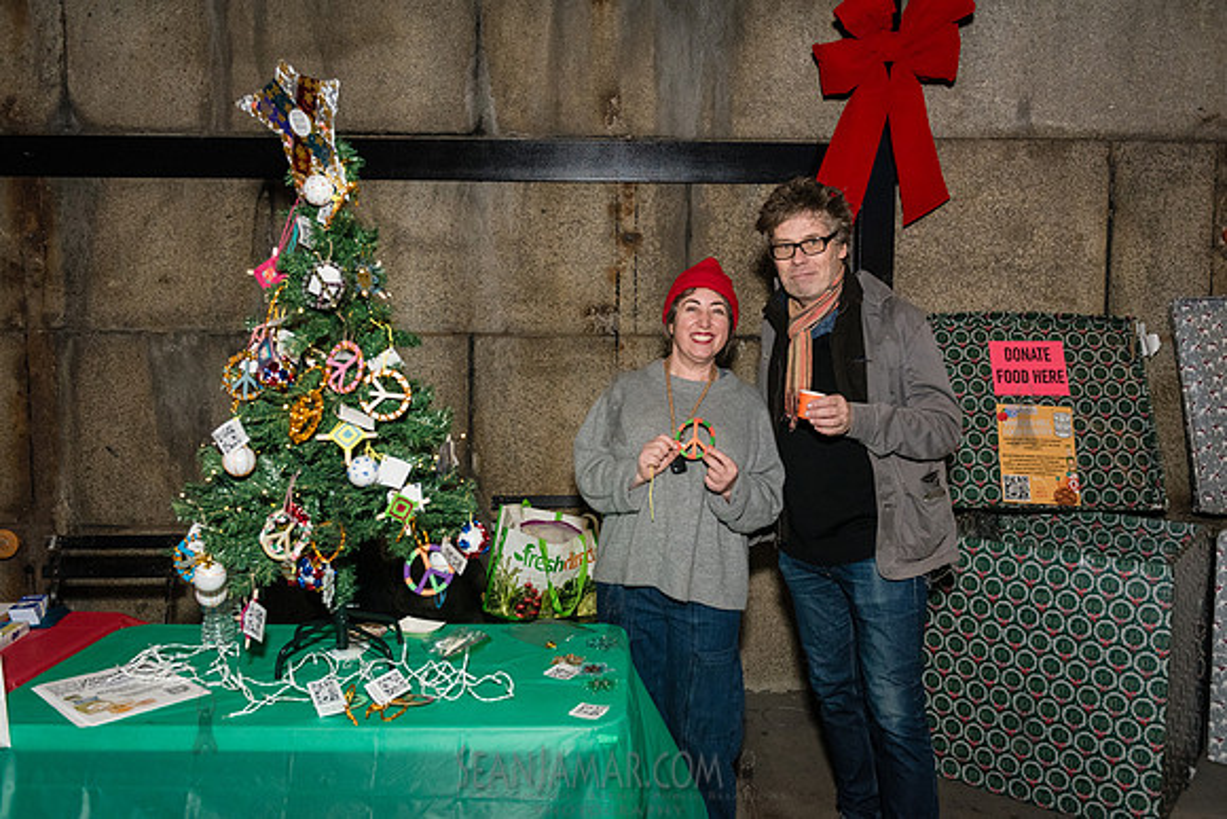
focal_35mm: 28
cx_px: 614
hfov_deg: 65.1
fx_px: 961
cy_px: 410
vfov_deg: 46.2
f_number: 3.5
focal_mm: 28
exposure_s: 1/160
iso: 4000
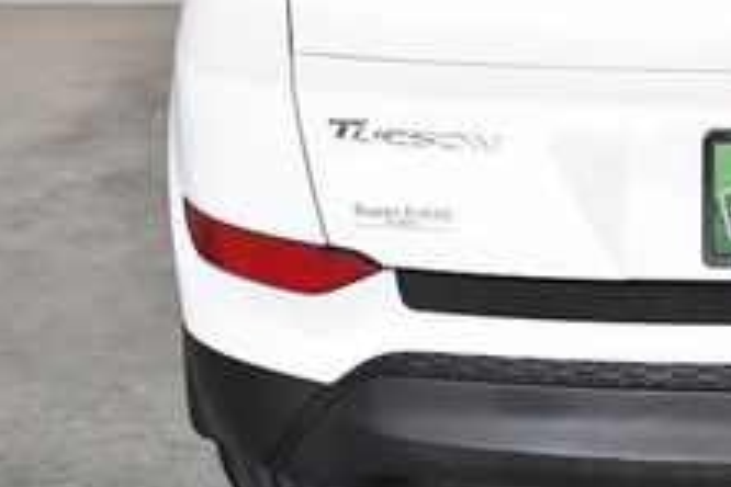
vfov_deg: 13.7
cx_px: 830
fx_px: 1990
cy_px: -48
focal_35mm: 98
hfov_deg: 19.8
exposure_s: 1/1250
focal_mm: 23
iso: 1250
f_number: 4
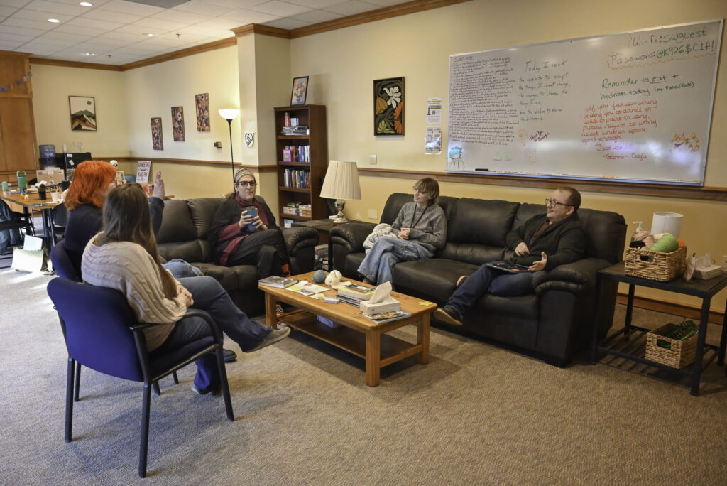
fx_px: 535
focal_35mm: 26
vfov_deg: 48.8
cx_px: 364
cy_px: 243
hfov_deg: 68.3
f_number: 4
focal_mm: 26.5
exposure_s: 1/100
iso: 3200
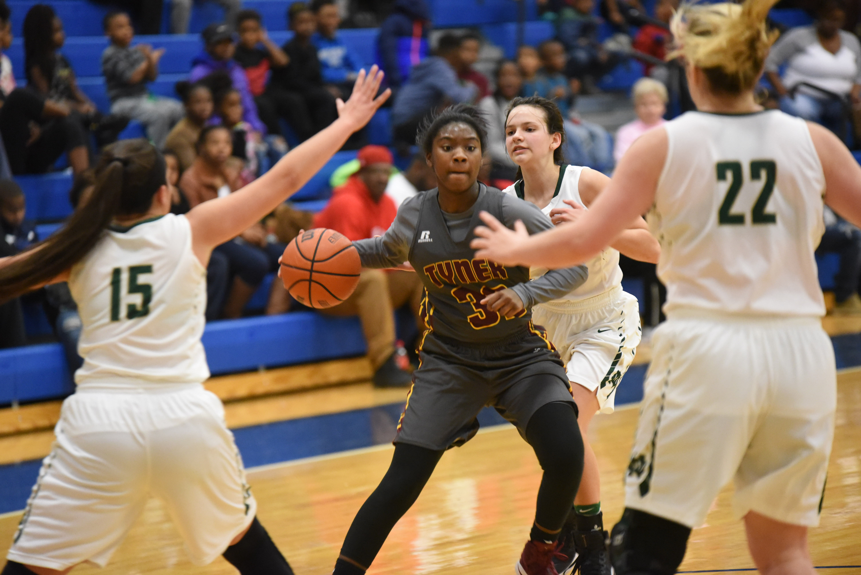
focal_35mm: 185
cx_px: 430
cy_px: 288
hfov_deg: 11.1
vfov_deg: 7.4
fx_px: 4426
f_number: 3.2
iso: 6400
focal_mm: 185
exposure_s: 1/320
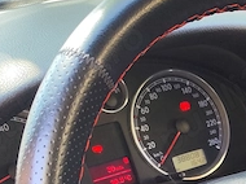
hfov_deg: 18.6
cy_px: 330
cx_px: 333
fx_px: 688
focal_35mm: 97
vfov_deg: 13.6
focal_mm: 6.14
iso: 125
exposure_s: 1/50
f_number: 1.65
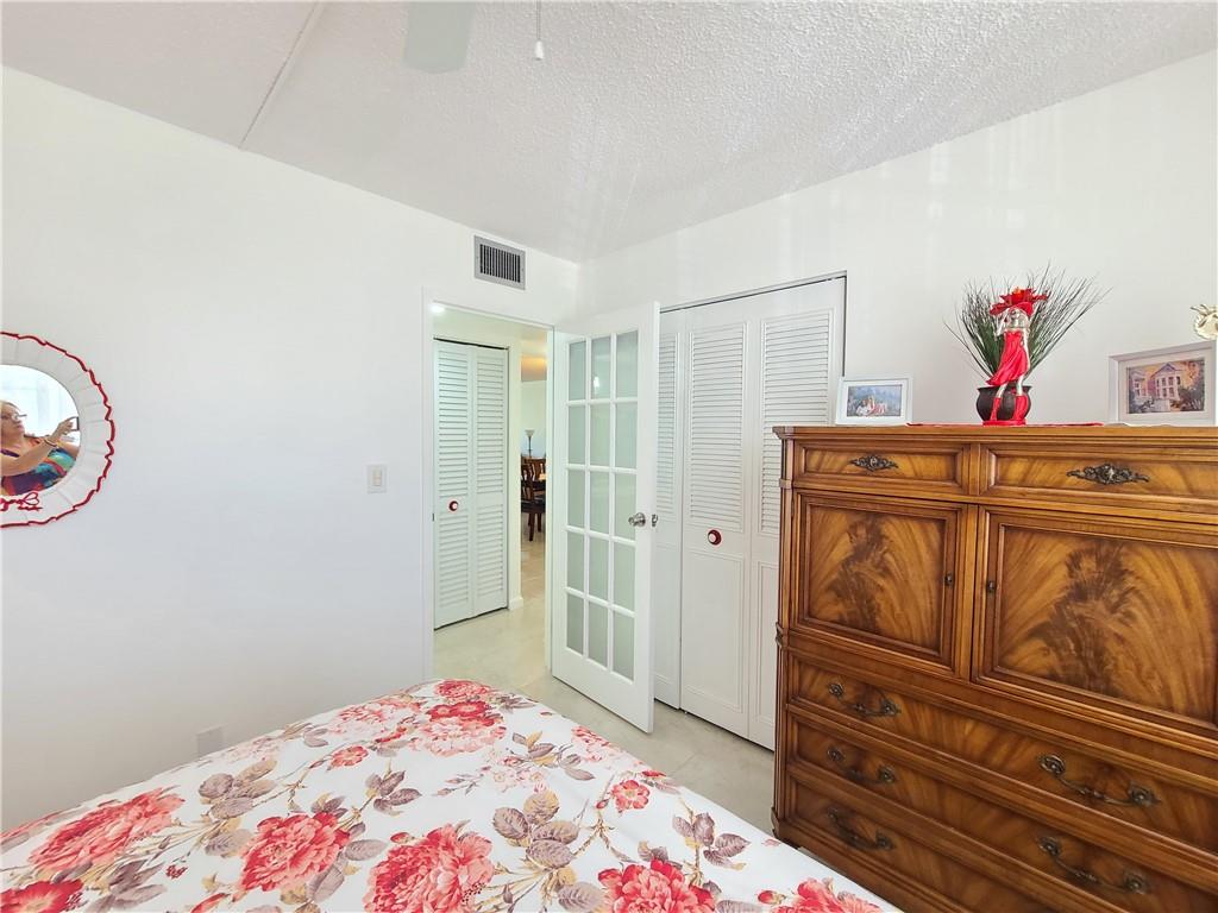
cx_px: 609
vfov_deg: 89.9
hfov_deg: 106.2
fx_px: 457
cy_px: 456
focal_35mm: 13
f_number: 2.2
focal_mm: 2.2
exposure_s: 1/60
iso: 400
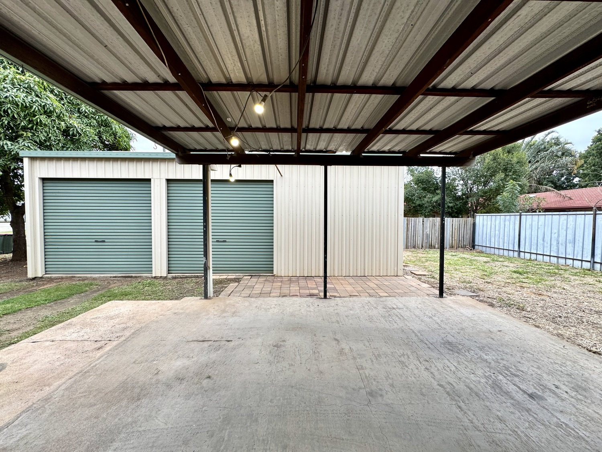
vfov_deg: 85.7
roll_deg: +0.1
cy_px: 226
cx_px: 301
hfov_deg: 102.1
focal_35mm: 14
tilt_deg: -1.7
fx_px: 243
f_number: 2.2
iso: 40
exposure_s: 1/178
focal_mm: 2.22
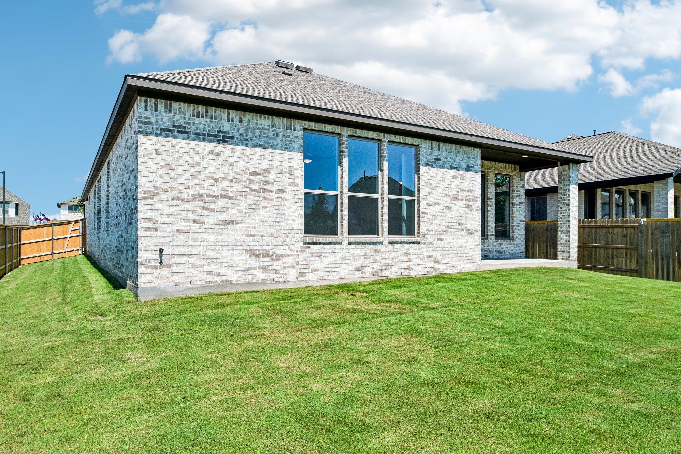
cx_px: 340
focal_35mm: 24
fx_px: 454
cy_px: 227
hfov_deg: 73.7
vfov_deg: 53.1
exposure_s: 1/1250
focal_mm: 16
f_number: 8
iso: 400
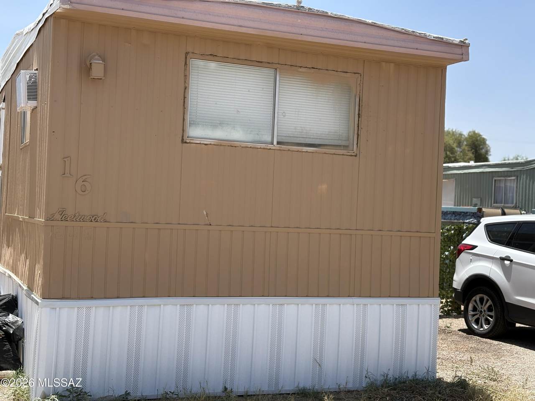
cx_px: 268
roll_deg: -2.6
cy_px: 200
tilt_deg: +1.7
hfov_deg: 36.8
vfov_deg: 28.0
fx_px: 804
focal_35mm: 52
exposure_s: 1/3279
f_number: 1.6
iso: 50
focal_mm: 5.96
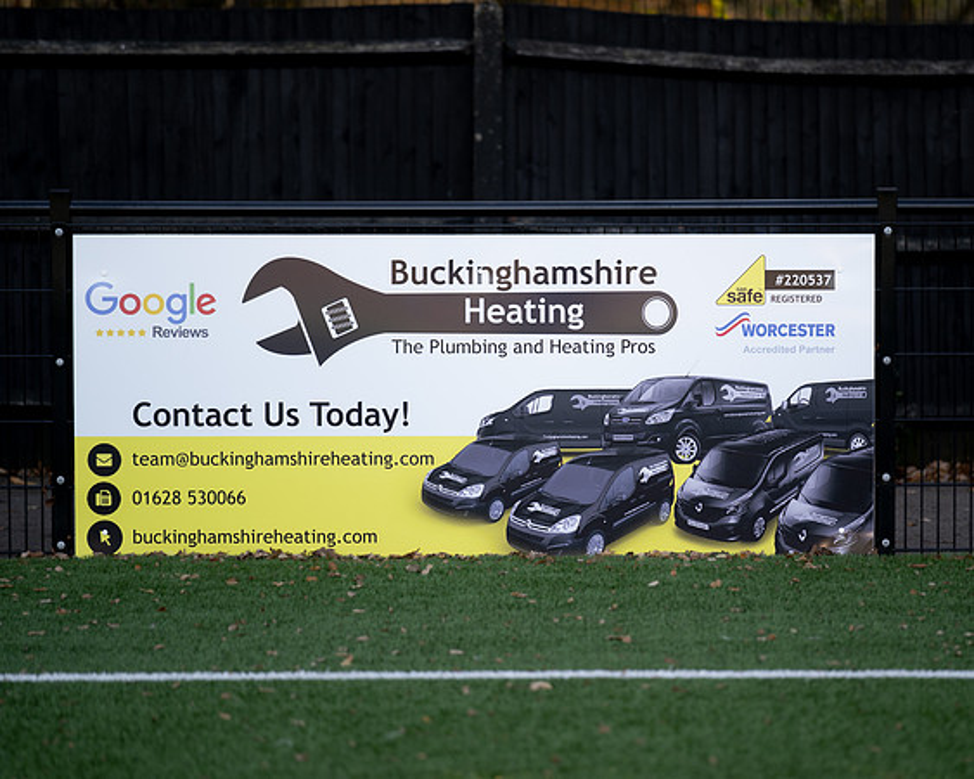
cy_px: 369
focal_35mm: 161
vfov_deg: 9.6
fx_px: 4644
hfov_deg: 12.0
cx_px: 581
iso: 200
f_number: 1.8
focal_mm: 135
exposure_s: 1/640
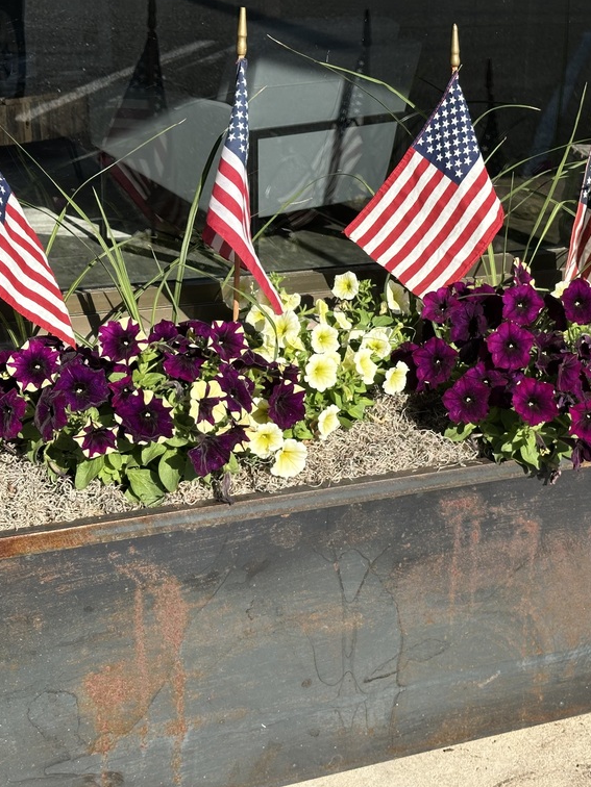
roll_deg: -2.0
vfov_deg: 29.8
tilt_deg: -18.0
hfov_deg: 22.5
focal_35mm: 65
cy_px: 390
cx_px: 394
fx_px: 1480
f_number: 1.78
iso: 64
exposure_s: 1/2358
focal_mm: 6.86
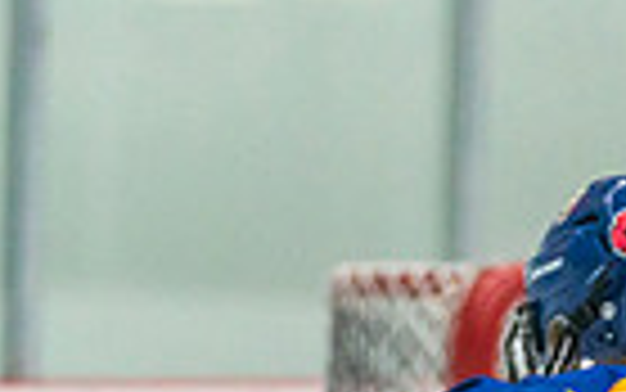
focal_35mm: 687
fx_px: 11725
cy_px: 831
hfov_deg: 3.1
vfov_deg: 1.9
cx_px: 712
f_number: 2.8
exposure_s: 1/1250
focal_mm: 162
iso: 3200
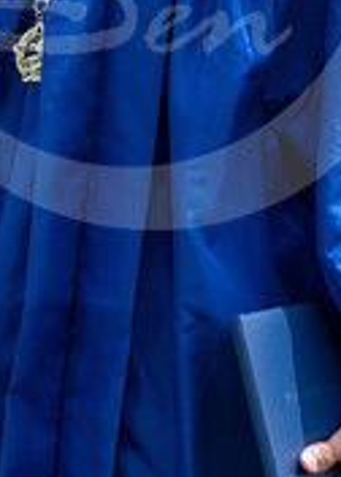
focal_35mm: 309
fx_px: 4183
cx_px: -4
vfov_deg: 6.5
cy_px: -184
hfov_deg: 4.7
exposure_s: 1/250
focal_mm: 70
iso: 200
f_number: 13
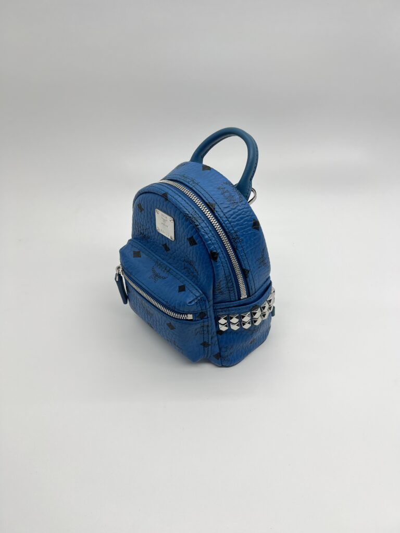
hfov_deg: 53.1
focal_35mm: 26
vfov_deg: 67.3
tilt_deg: -41.3
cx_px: 200
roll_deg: +0.3
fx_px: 401
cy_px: 266
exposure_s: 1/159
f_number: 1.5
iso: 40
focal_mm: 5.7
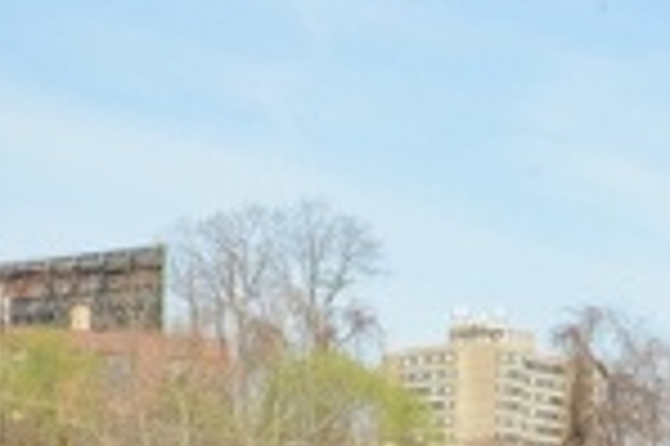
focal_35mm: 170
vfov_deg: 7.7
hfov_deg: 12.0
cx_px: 661
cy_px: 919
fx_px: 3160
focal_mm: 32
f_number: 16
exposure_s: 1/1600
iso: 5000
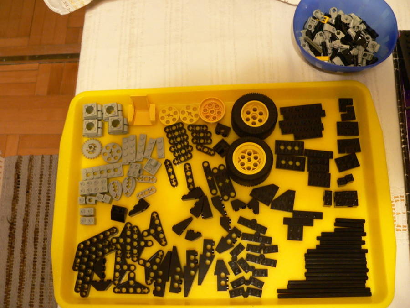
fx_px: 426
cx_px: 205
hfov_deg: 51.4
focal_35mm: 36
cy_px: 154
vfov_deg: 39.7
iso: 200
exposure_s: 1/4
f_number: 2.8
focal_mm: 6
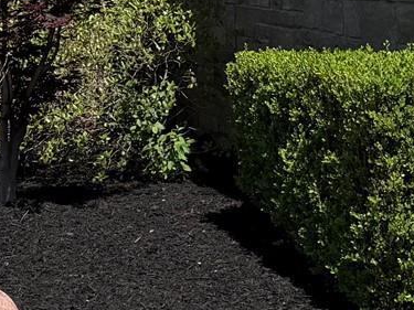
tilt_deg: +4.8
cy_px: -193
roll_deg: +1.3
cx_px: 171
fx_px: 1566
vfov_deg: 10.8
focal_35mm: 131
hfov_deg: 15.0
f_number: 1.78
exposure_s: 1/4673
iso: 80
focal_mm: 6.76
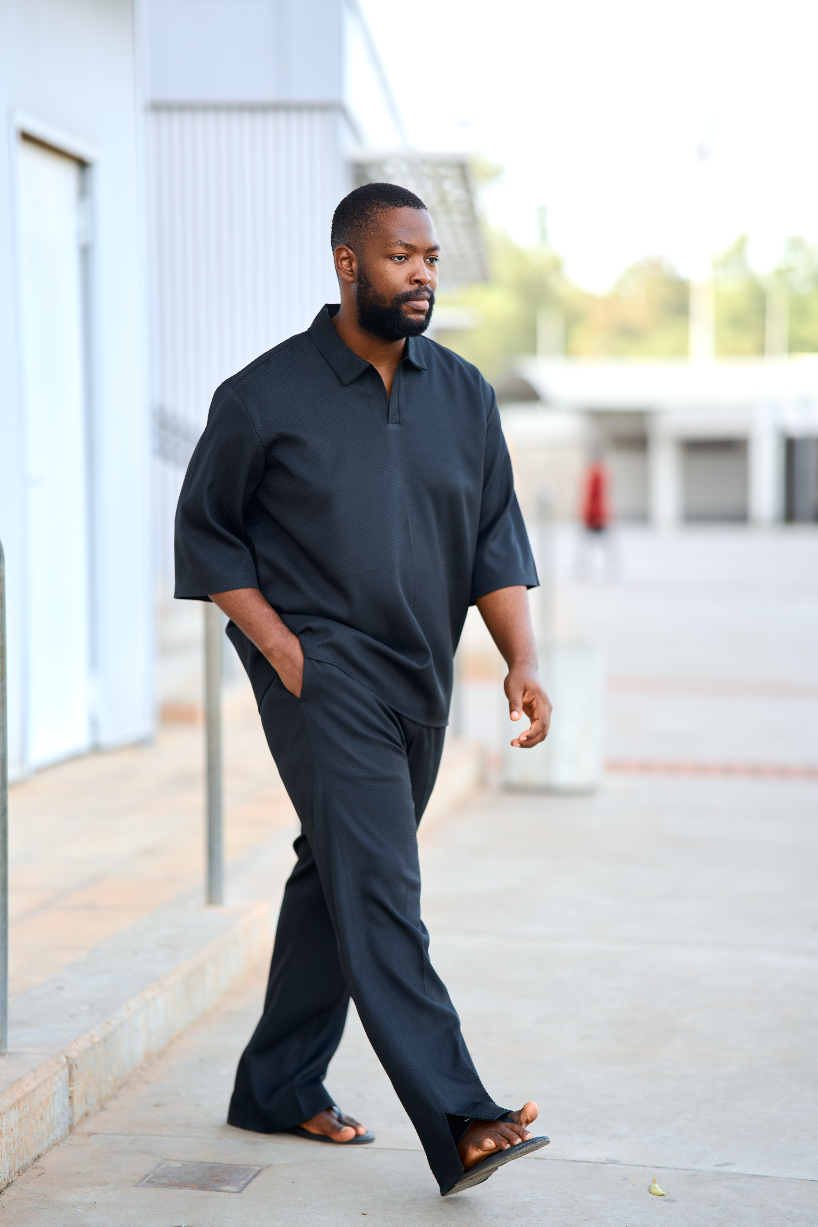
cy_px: 609
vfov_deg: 23.6
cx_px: 410
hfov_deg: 15.9
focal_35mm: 86
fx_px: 2931
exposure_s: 1/800
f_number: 1.4
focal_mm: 85
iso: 100
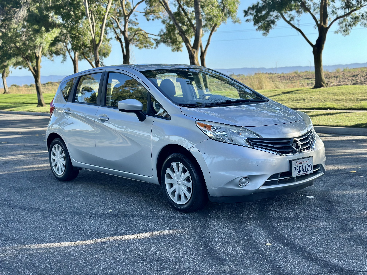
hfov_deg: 39.7
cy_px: 138
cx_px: 184
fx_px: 509
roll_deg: +2.9
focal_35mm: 48
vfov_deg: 30.3
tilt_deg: -6.3
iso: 80
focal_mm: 6.86
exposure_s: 1/1199
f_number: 1.78
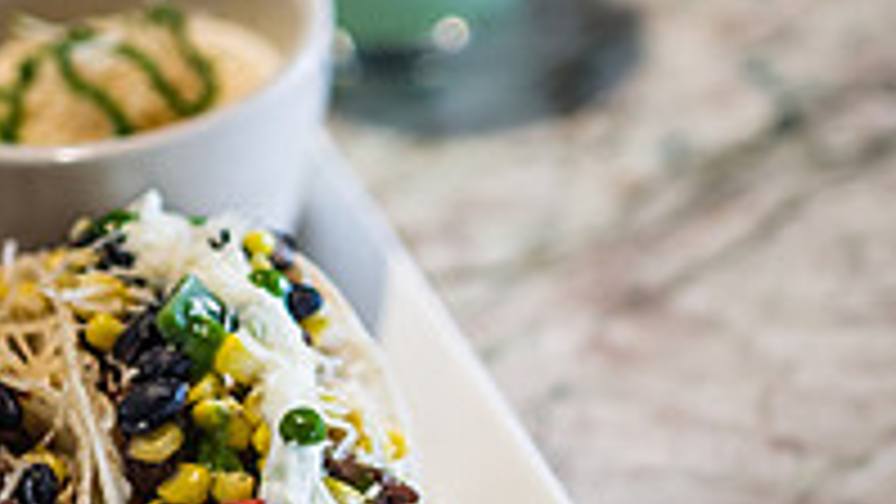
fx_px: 2661
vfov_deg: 10.8
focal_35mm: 112
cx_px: 498
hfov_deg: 19.1
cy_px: 292
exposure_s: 1/400
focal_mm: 35
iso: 1600
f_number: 1.8
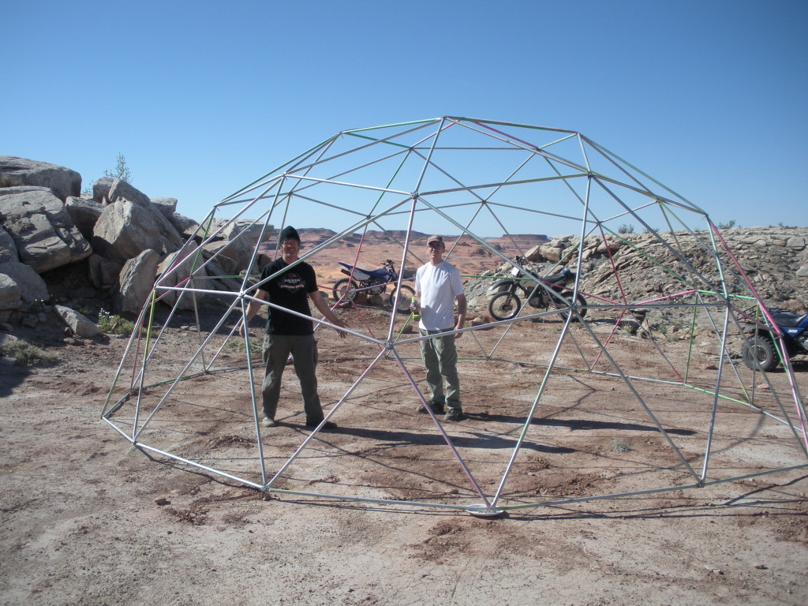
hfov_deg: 51.4
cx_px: 404
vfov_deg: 39.7
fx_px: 840
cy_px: 303
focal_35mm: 36
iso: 64
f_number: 3.5
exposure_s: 1/775
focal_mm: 6.3
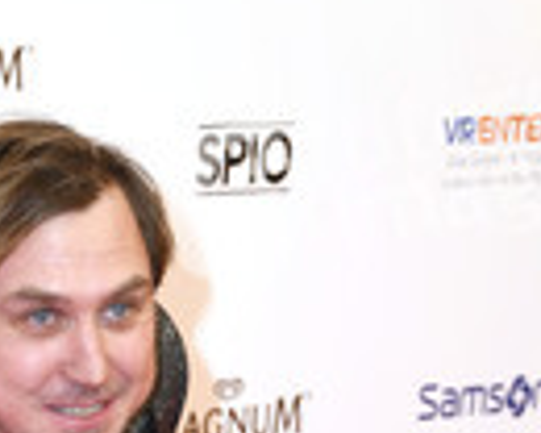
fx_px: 4867
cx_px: -4
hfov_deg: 6.3
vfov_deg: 5.0
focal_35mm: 304
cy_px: 804
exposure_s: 1/125
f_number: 6.3
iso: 250
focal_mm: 105
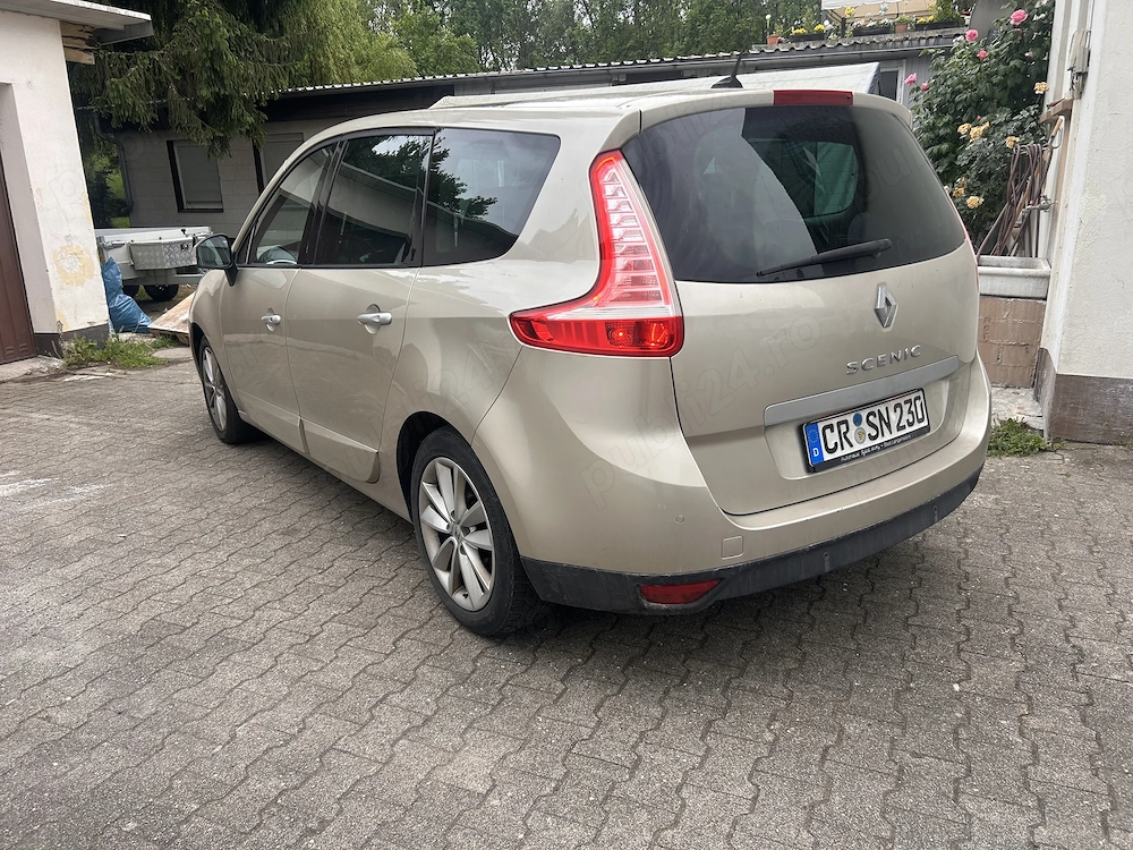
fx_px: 851
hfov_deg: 67.3
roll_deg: +1.9
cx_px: 566
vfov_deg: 53.1
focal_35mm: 26
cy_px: 425
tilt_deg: -16.5
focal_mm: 5.7
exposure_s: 1/121
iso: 64
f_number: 1.5
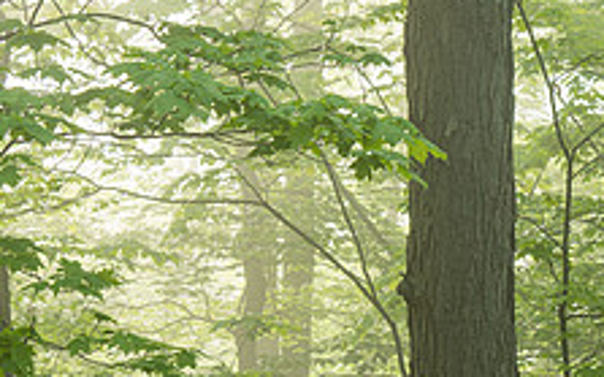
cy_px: 229
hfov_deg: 11.1
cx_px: 650
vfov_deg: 7.0
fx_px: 3059
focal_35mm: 186
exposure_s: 1/4
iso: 64
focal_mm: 70
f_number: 11
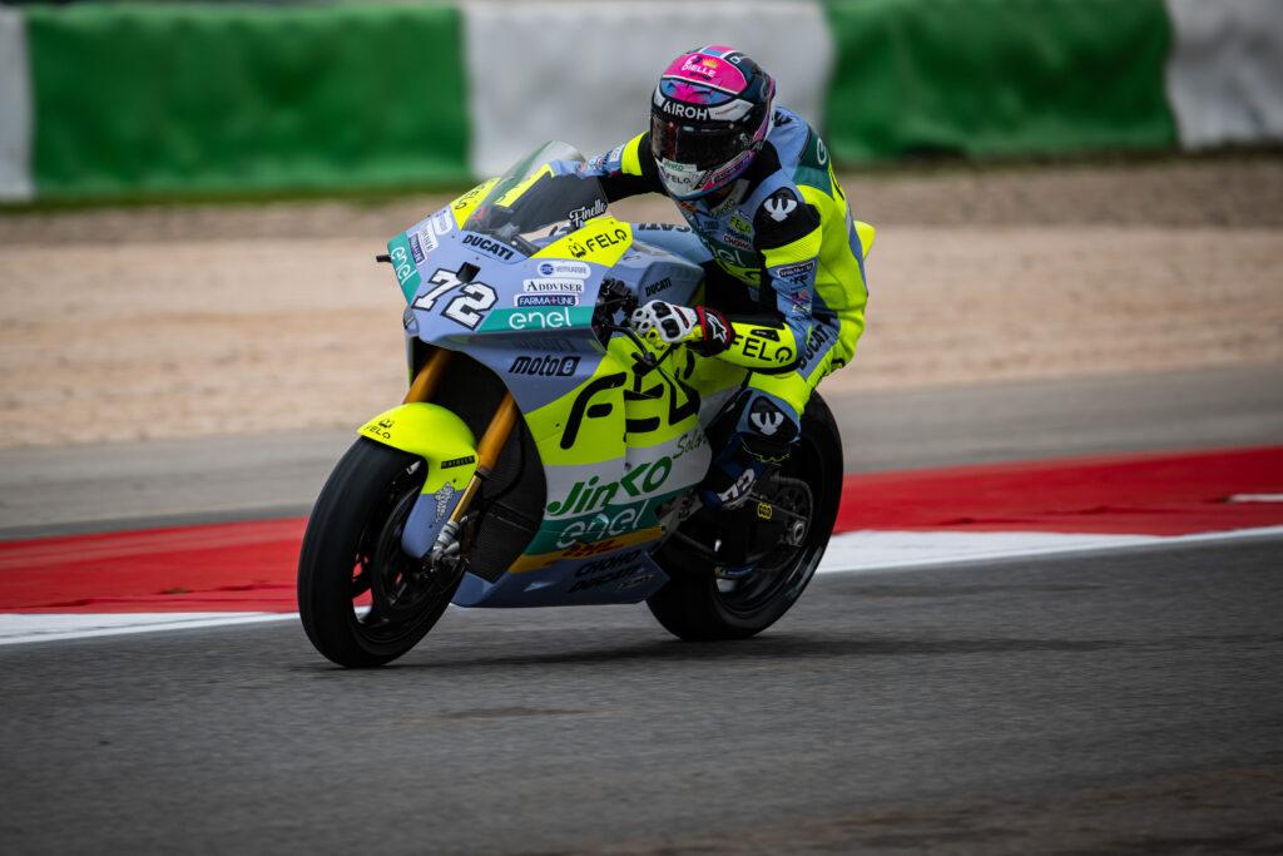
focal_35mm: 464
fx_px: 16553
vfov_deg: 3.0
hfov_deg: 4.4
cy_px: 359
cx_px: 642
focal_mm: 400
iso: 250
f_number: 4.5
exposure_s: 1/640
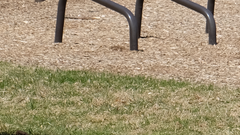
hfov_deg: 7.7
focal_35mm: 272
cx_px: 414
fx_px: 1731
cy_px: -226
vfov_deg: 4.3
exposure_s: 1/400
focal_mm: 34.3
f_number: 8
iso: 200
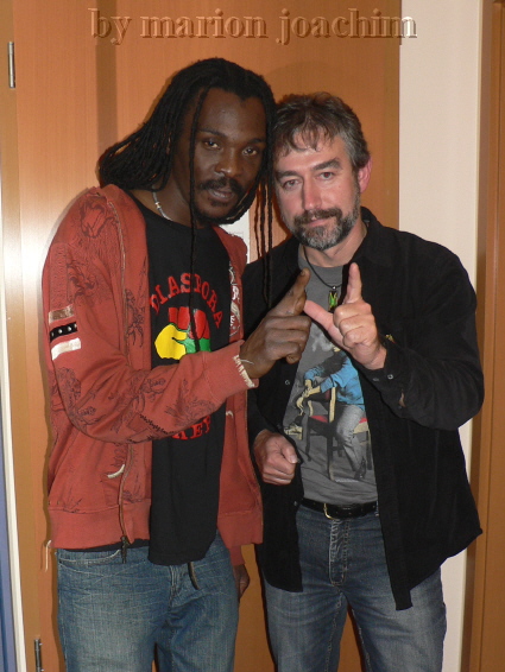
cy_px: 336
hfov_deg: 40.7
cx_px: 252
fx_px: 680
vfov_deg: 52.6
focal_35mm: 35
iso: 100
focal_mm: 6
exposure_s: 1/60
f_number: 2.8
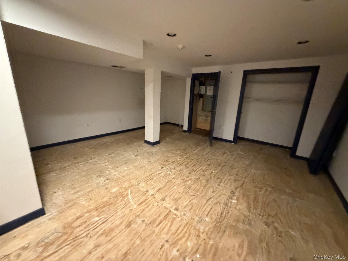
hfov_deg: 102.1
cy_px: 130
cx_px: 174
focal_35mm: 14
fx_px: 141
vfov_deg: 85.7
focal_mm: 2.22
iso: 1250
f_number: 2.2
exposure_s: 1/60
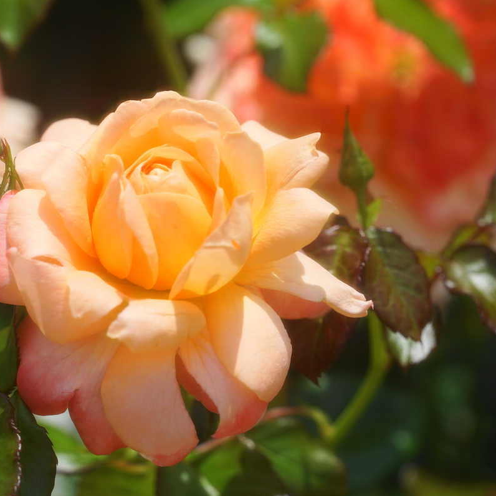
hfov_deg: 5.6
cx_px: 146
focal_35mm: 310
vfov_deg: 5.7
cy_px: 249
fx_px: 5025
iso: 100
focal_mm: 242
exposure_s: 1/640
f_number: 7.1
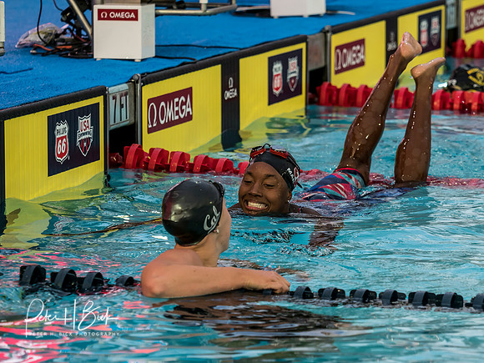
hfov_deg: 8.5
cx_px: 279
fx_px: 3264
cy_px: 182
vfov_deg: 6.4
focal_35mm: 233
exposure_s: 1/1000
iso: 500
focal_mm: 97
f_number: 3.2
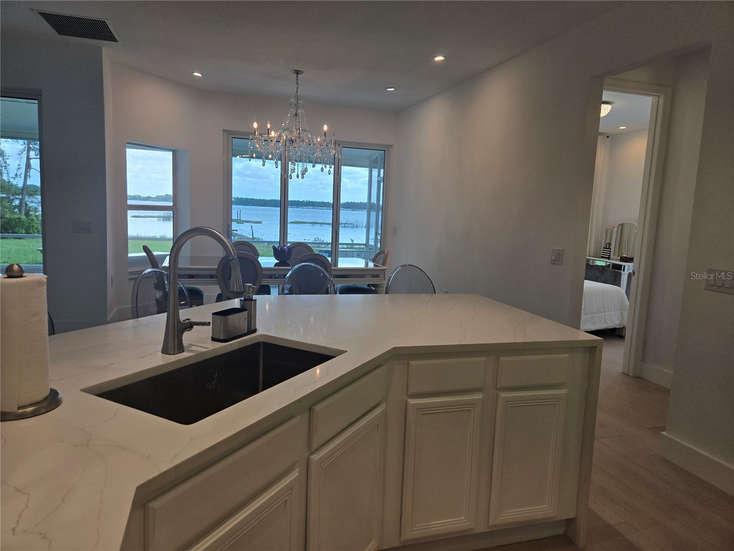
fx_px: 488
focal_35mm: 23
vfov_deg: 58.9
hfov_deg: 73.9
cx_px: 367
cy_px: 276
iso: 80
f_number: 1.8
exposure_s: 1/699
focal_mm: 5.4
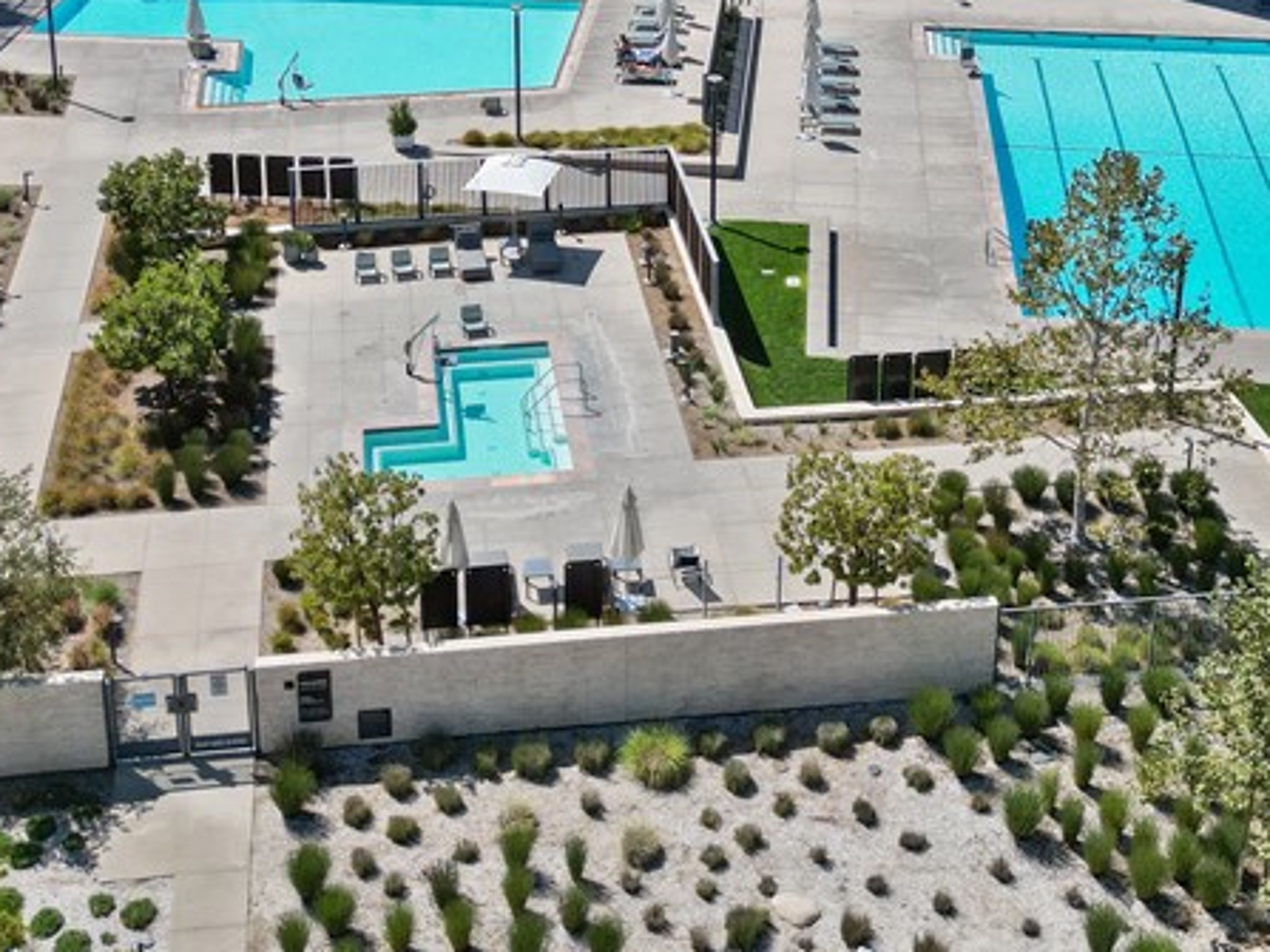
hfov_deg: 34.9
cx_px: 602
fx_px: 2017
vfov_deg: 25.2
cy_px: -3
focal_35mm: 55
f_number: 1.7
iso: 130
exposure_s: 1/4000
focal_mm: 6.72
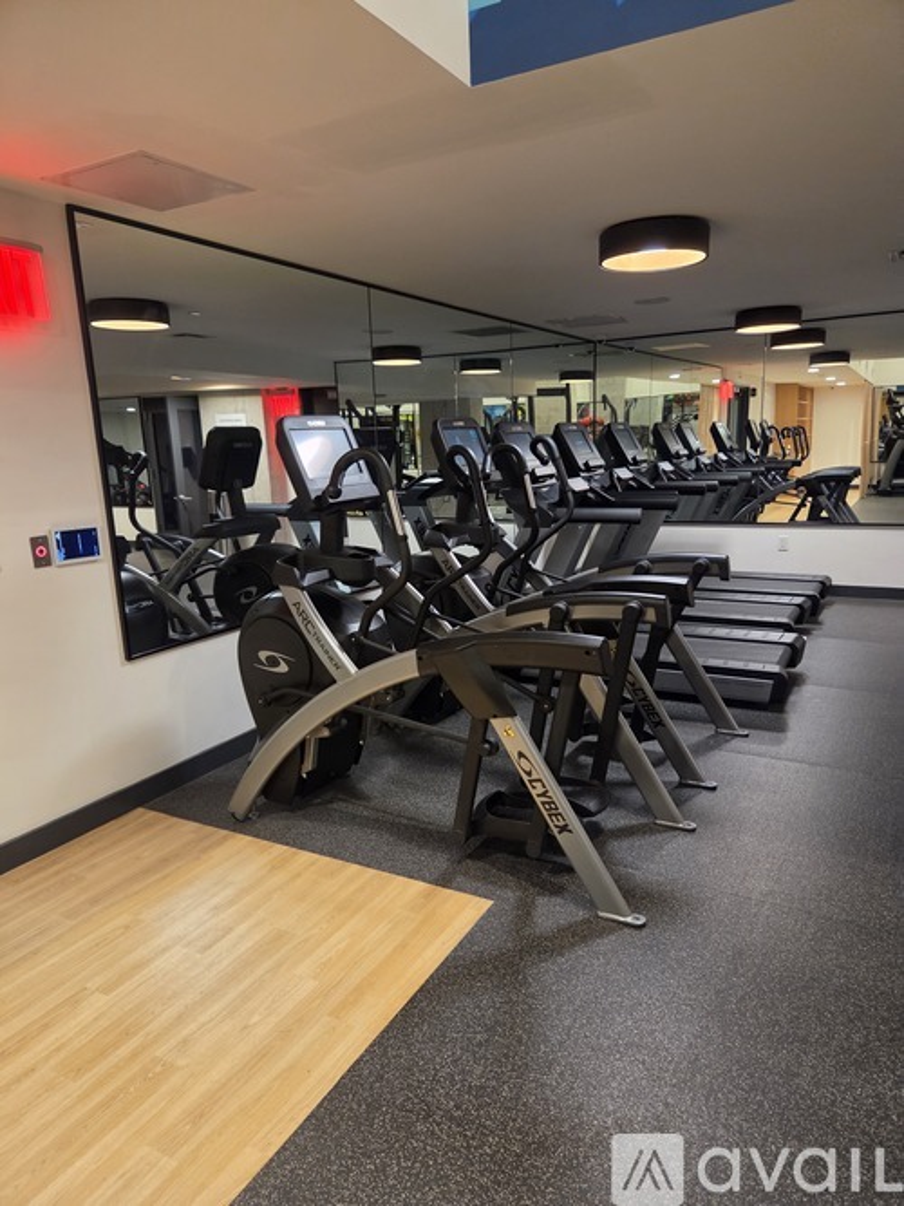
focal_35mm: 23
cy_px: 603
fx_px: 801
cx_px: 452
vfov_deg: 73.9
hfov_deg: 58.9
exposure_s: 1/54.4
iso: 500
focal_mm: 5.4
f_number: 1.8
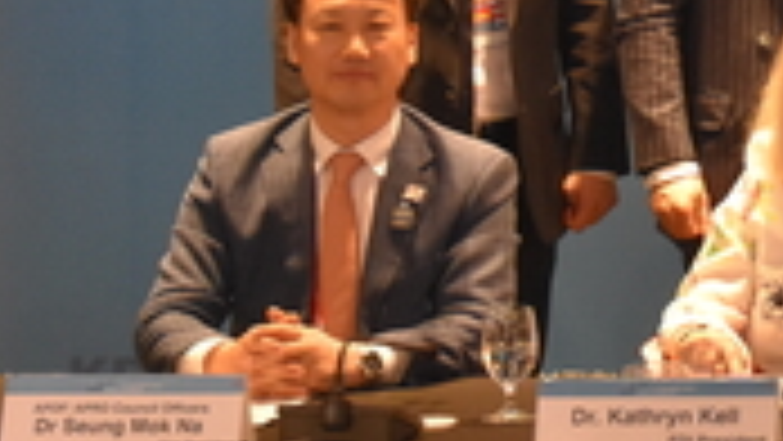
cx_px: 1303
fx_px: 3863
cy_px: -54
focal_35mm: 186
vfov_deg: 6.5
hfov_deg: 11.0
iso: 3200
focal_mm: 32
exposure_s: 1/60
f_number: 3.5
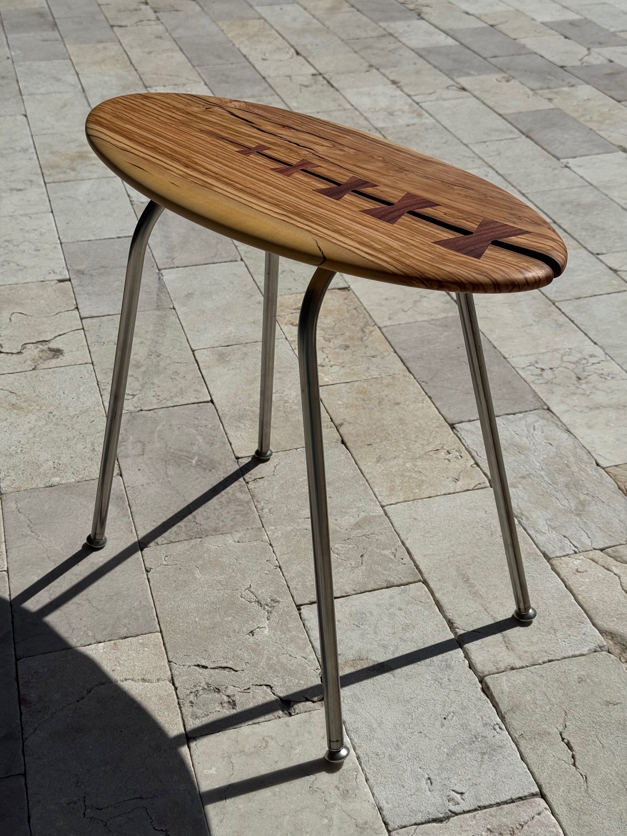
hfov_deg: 30.3
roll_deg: +1.3
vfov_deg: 39.7
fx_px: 1159
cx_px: 314
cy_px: 418
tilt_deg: -32.0
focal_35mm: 48
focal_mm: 6.76
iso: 50
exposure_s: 1/15385
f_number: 1.78
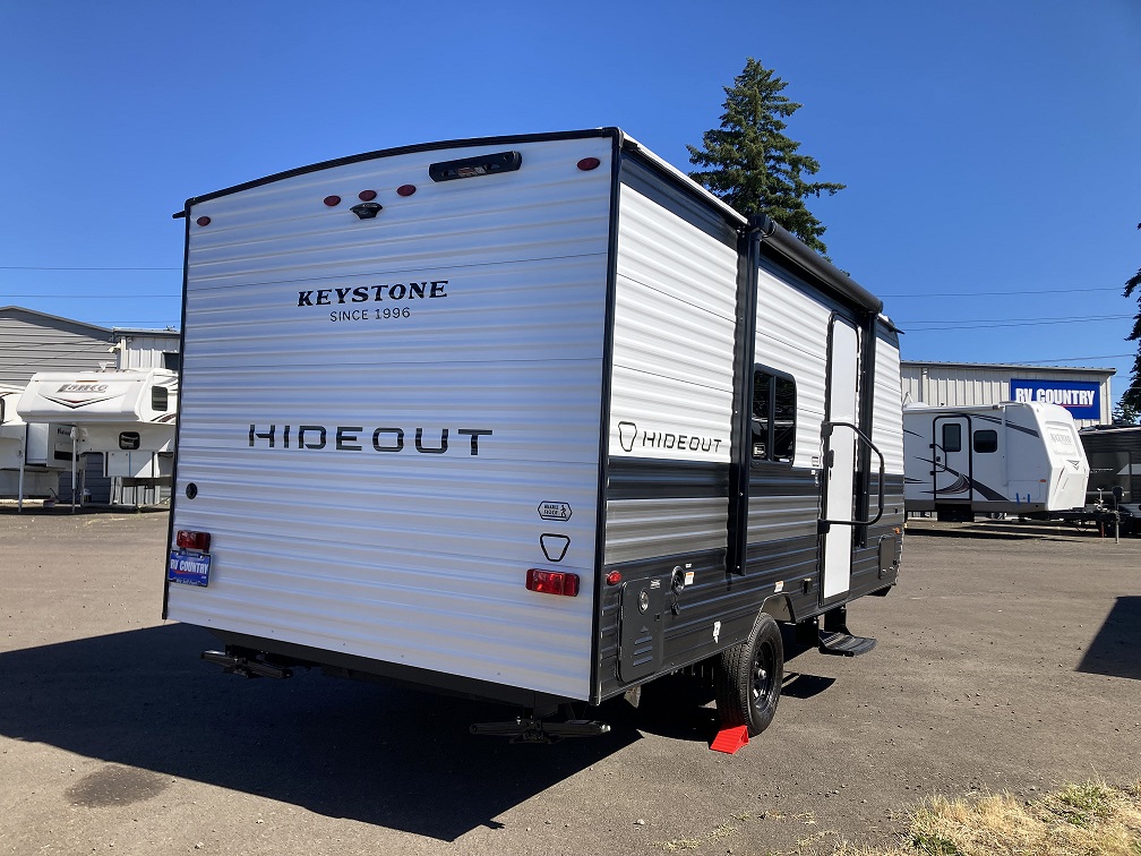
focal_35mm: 28
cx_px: 570
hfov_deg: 63.4
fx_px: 923
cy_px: 428
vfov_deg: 49.7
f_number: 1.8
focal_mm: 3.99
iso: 20
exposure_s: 1/1600
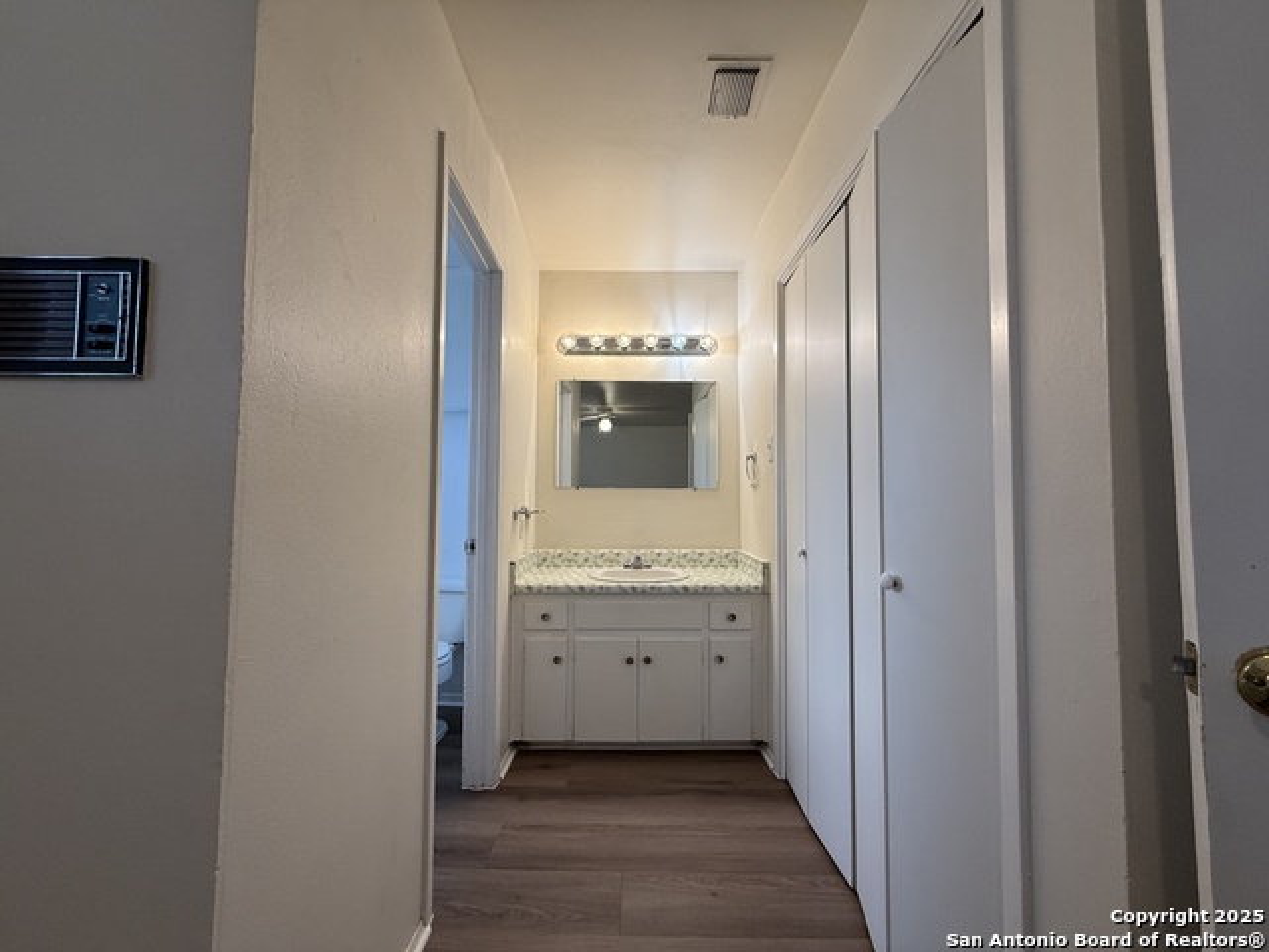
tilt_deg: +3.4
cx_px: 634
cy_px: 476
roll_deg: -0.9
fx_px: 513
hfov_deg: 102.1
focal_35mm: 14
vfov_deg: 85.7
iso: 80
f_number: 2.2
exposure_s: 1/120
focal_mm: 2.22
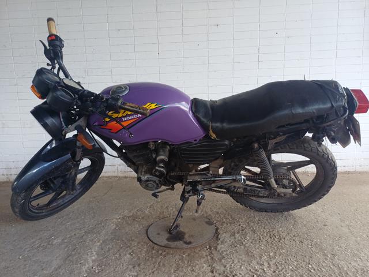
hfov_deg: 69.4
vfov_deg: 54.9
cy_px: 138
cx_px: 184
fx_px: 266
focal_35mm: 25
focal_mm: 4.65
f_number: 1.8
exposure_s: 1/100
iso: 50
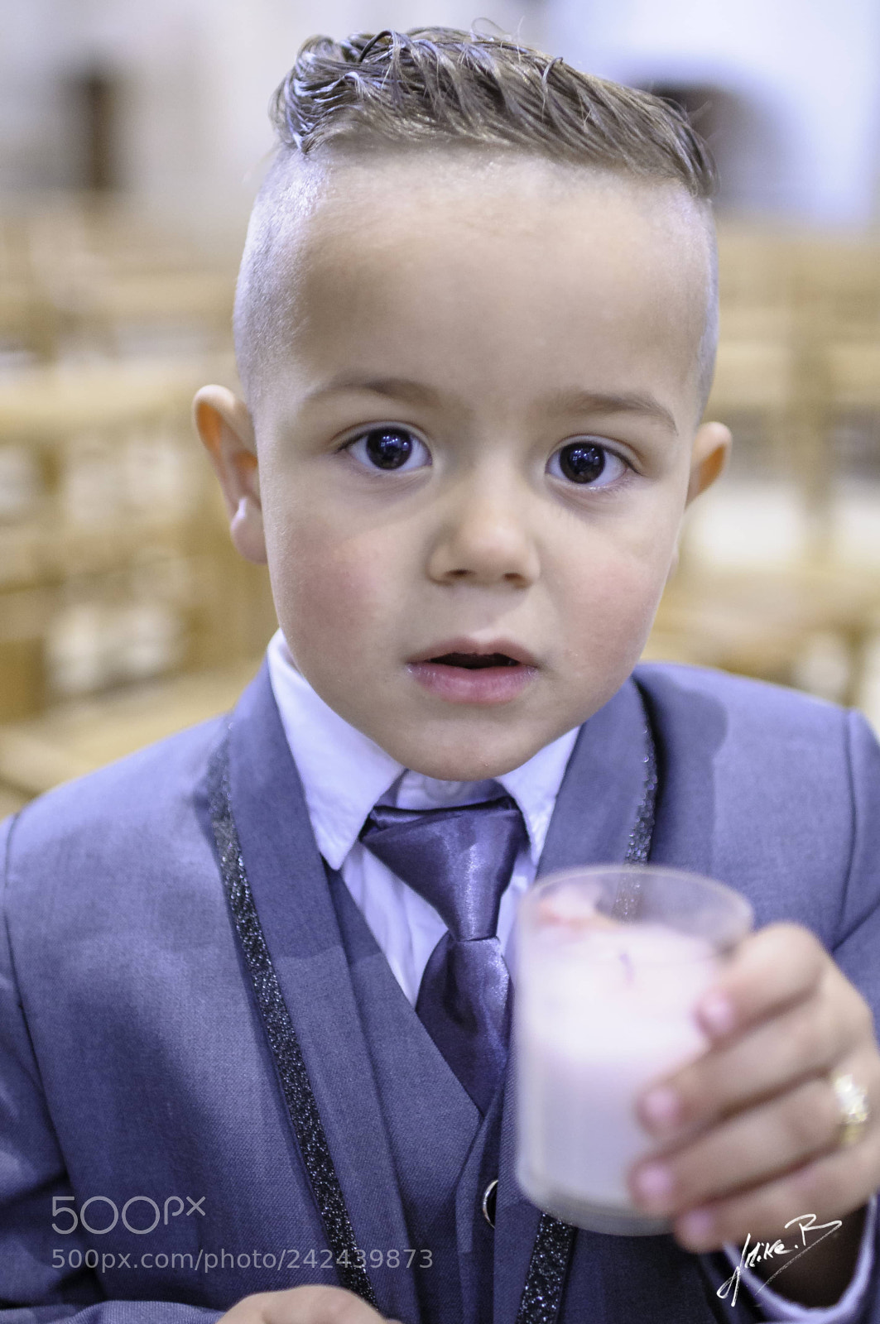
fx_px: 1654
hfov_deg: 29.8
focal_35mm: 45
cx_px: 440
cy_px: 662
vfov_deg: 43.6
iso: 1000
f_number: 6.3
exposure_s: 1/15
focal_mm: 30
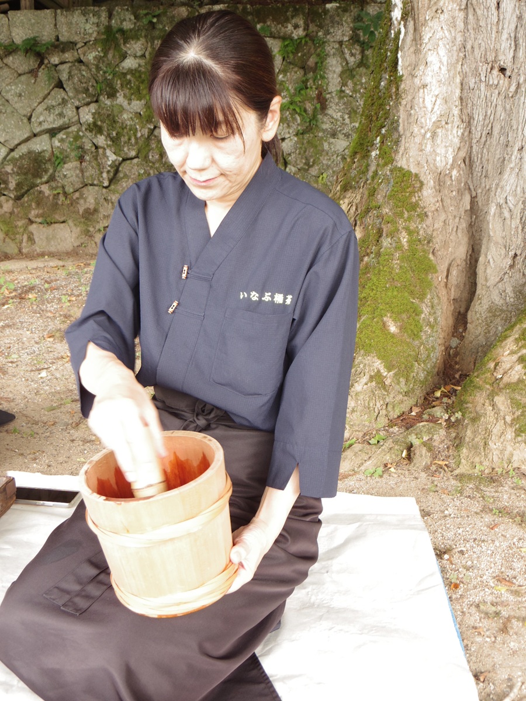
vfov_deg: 49.0
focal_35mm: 38
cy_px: 350
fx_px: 770
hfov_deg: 37.7
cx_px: 263
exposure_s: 1/30
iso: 100
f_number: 3.2
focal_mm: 6.9
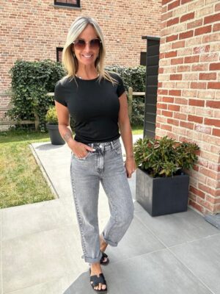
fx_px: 254
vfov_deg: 60.0
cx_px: 110
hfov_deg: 46.8
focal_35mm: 30
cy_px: 147
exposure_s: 1/684
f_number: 1.9
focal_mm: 2.69
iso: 25
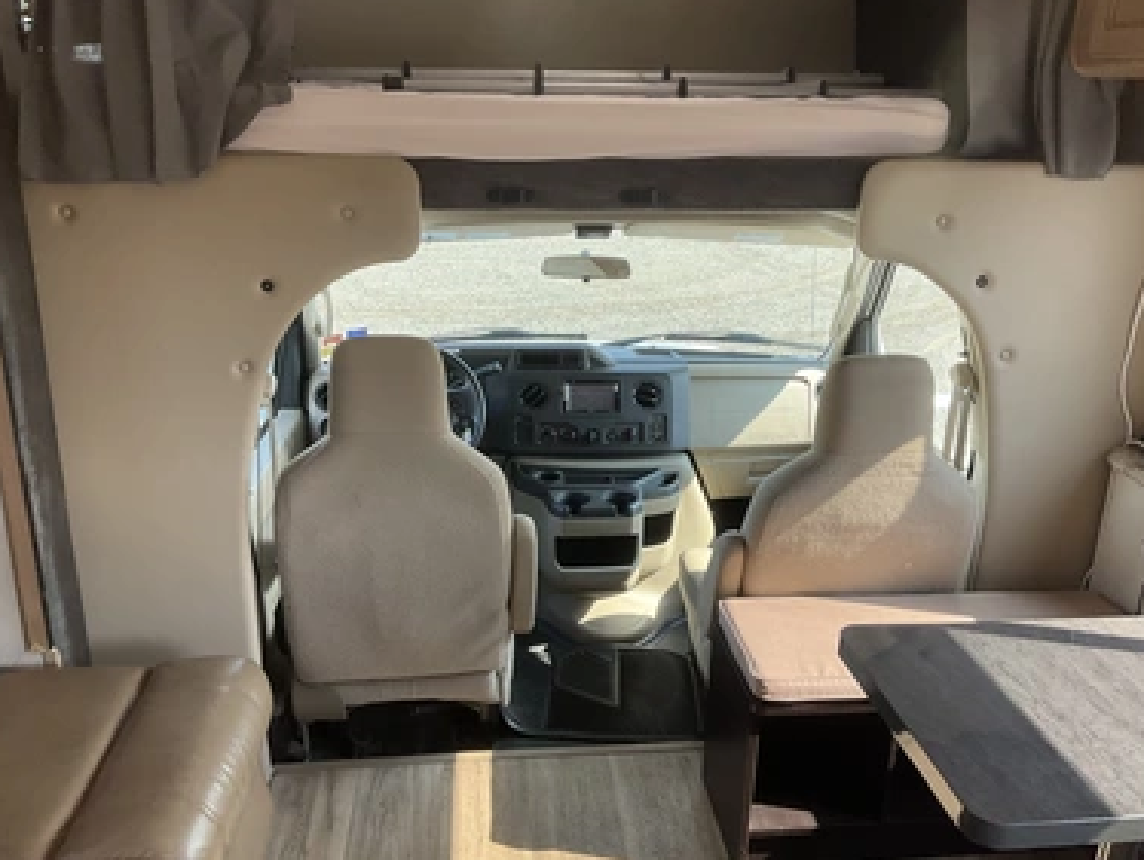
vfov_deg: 45.5
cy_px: 441
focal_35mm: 31
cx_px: 596
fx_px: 1025
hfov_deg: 58.3
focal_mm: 3
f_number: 1.8
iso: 32
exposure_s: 1/122
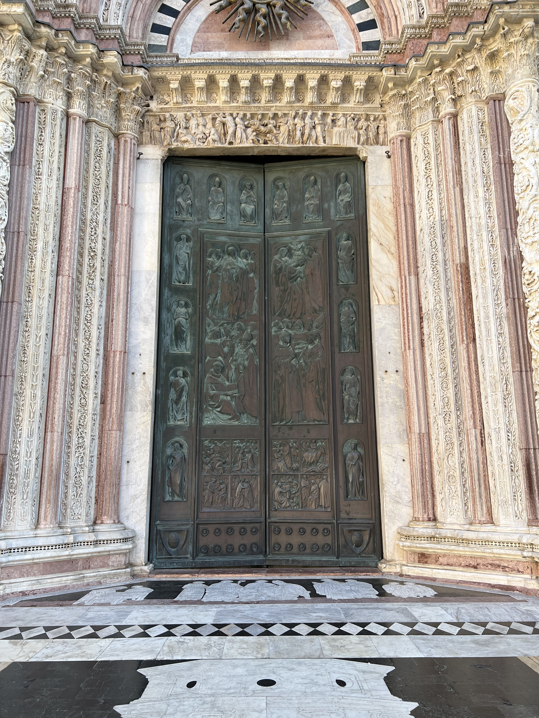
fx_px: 540
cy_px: 359
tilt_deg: +11.6
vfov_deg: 67.3
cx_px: 270
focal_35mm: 26
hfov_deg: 53.1
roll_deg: -0.3
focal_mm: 5.7
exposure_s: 1/466
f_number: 1.5
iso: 50
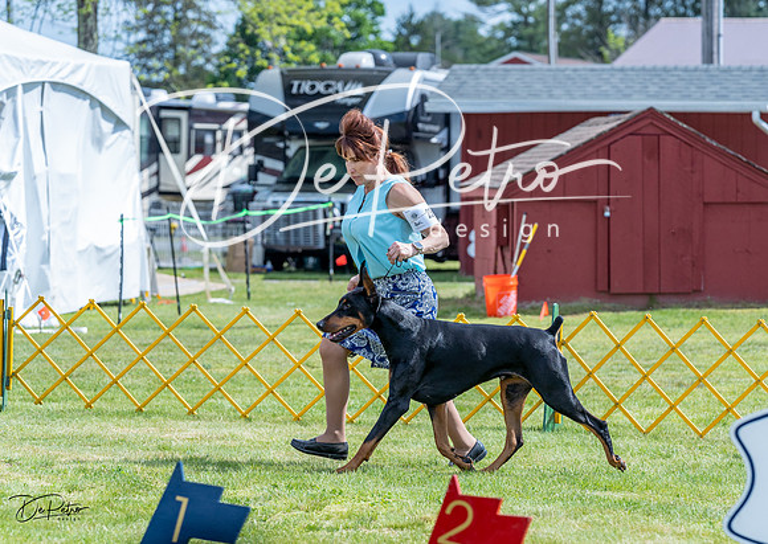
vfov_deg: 9.2
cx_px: 403
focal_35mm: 155
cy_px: 235
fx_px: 3372
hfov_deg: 13.0
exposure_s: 1/1600
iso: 400
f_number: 5
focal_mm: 131
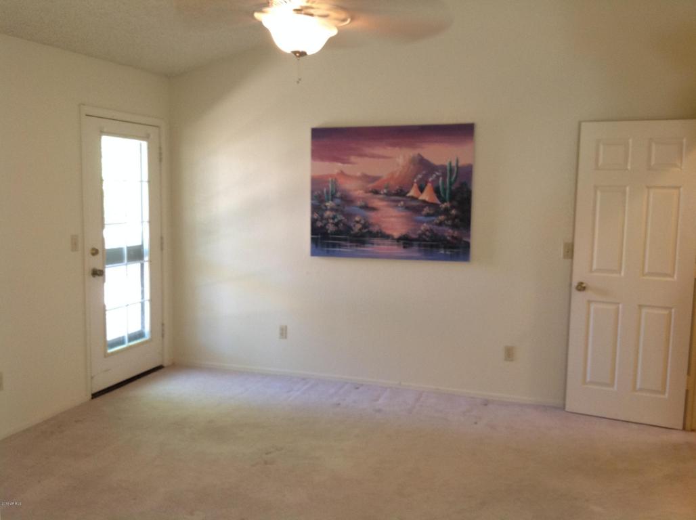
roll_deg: -0.9
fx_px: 703
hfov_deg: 52.7
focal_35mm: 35
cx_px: 348
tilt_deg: -6.6
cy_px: 260
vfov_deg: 40.6
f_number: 2.4
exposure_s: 1/15
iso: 125
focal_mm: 4.28
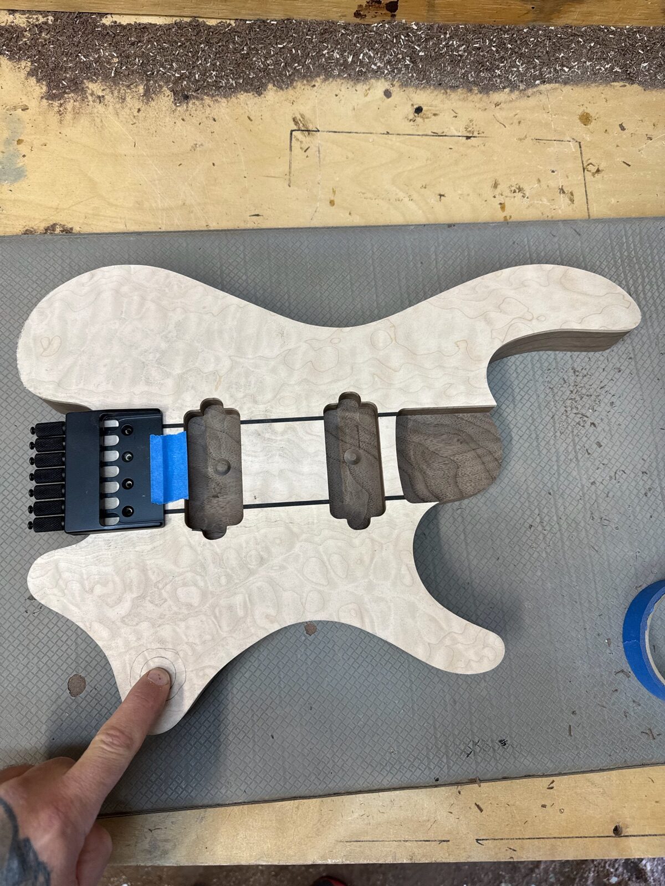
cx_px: 332
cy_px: 443
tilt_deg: -75.2
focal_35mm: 24
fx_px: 615
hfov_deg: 56.8
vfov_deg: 71.6
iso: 125
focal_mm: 6.76
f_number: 1.78
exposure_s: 1/120
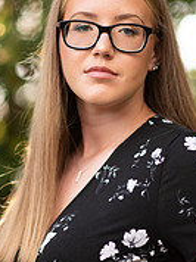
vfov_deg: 9.6
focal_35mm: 207
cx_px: 108
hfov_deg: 7.2
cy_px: 155
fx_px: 1567
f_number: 1.8
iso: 125
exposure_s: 1/250
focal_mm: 85
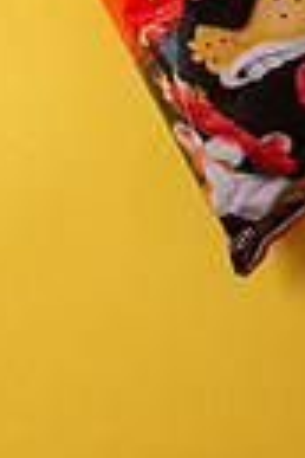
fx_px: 2224
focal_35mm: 175
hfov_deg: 7.8
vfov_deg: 11.1
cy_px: -320
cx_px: 113
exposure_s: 1/200
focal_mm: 50
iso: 200
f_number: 7.1
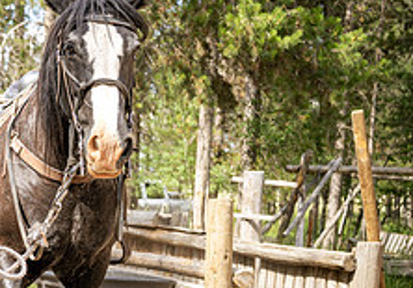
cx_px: -130
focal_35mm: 89
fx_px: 1036
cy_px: 206
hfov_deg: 20.5
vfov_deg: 15.8
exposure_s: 1/250
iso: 100
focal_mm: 31
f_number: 2.8
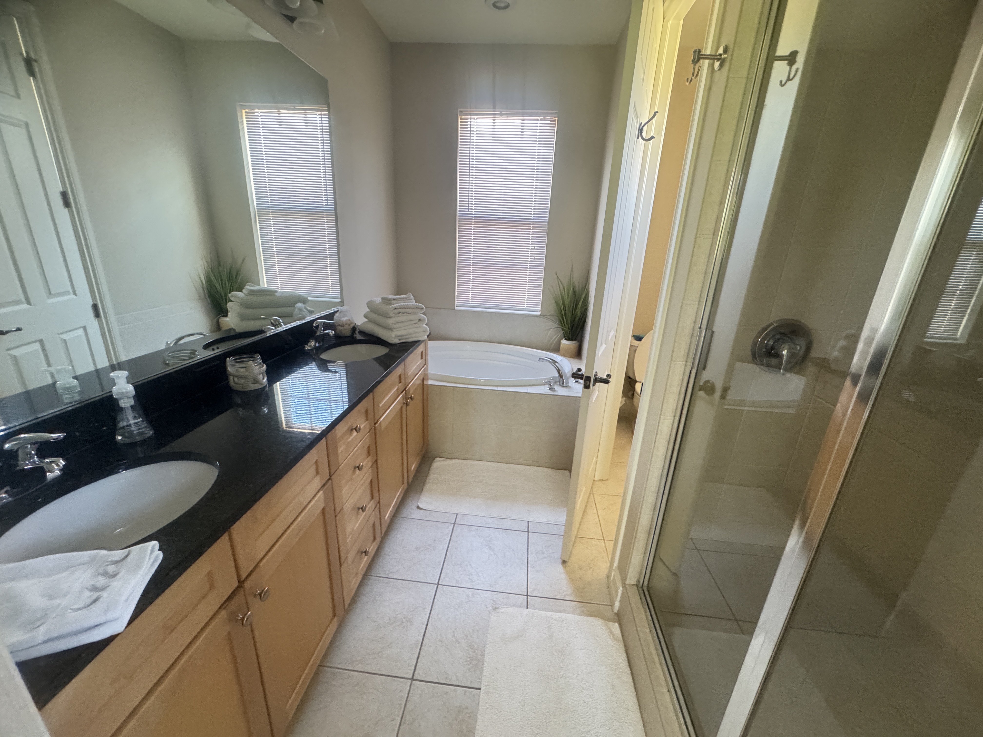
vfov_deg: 85.7
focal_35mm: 14
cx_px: 492
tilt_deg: -19.6
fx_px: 398
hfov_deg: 102.1
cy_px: 368
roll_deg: -3.4
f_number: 2.2
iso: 640
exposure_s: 1/60
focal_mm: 2.22
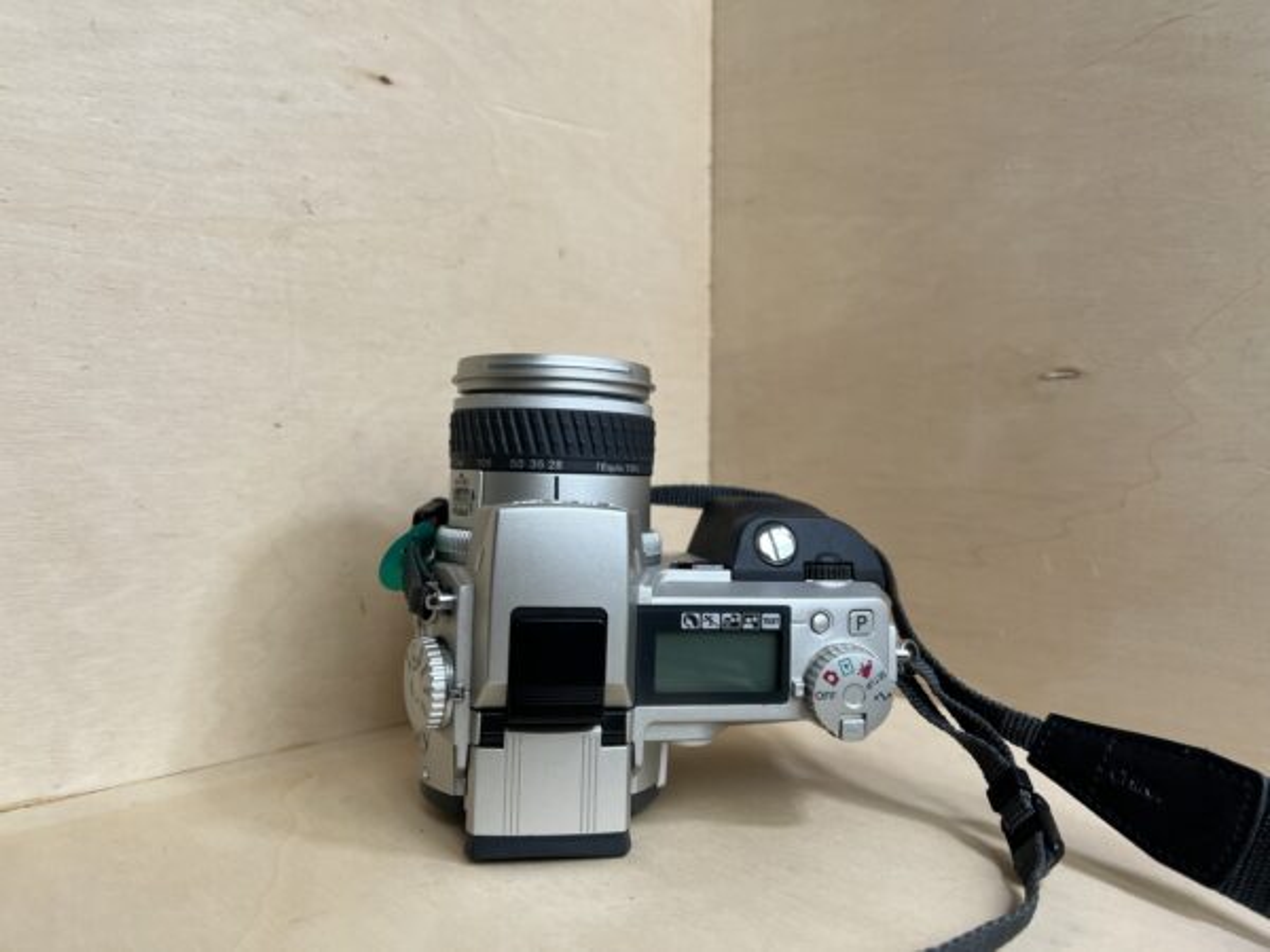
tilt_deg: -1.8
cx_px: 635
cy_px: 476
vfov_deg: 53.1
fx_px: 954
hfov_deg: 67.3
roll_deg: +0.6
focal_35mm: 26
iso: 40
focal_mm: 5.7
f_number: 1.5
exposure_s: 1/172
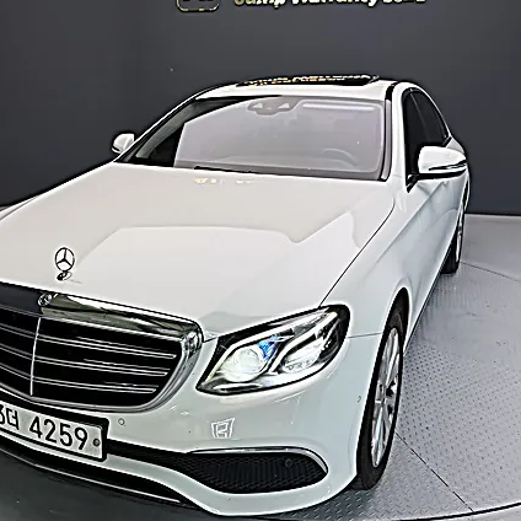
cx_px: 203
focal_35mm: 35
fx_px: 596
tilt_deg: -11.8
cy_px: 216
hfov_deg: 46.9
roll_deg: -0.2
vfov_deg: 47.0
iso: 80
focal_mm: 6.76
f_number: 1.78
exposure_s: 1/120
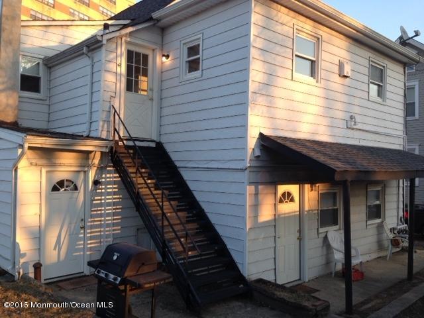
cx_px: 212
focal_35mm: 33
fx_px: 404
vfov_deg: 42.9
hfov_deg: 55.4
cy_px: 159
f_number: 2.4
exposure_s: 1/188
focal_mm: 4.12
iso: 50
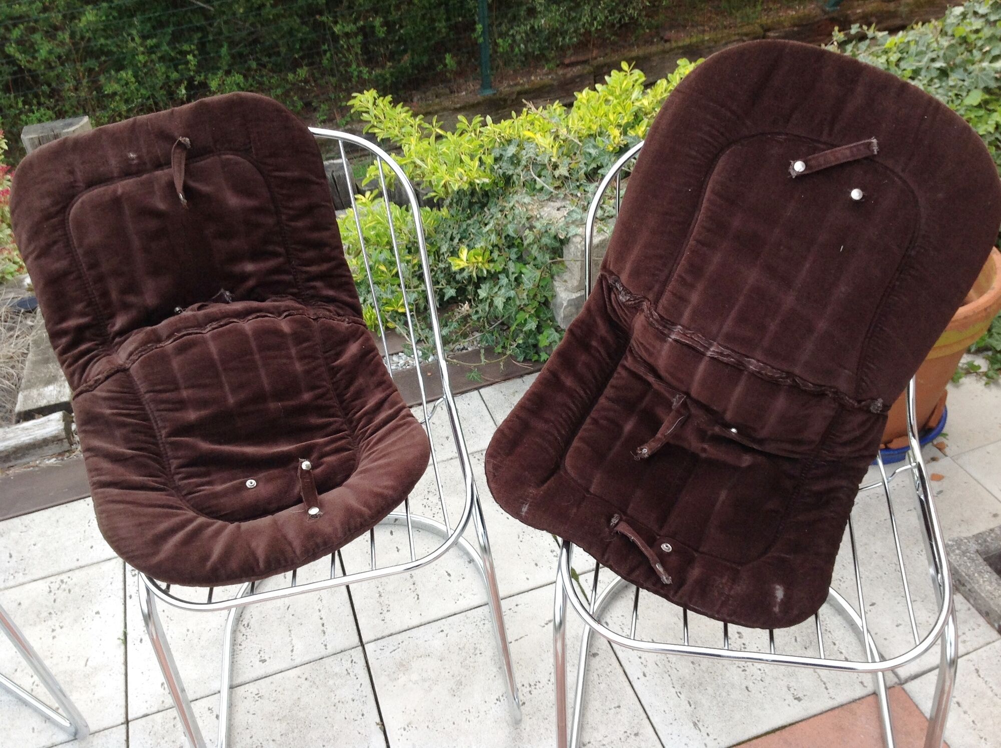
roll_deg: +7.6
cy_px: 374
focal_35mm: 35
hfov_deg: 52.7
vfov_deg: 40.6
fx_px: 1011
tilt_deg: -38.4
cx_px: 500
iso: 80
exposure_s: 1/120
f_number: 2.4
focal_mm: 4.28
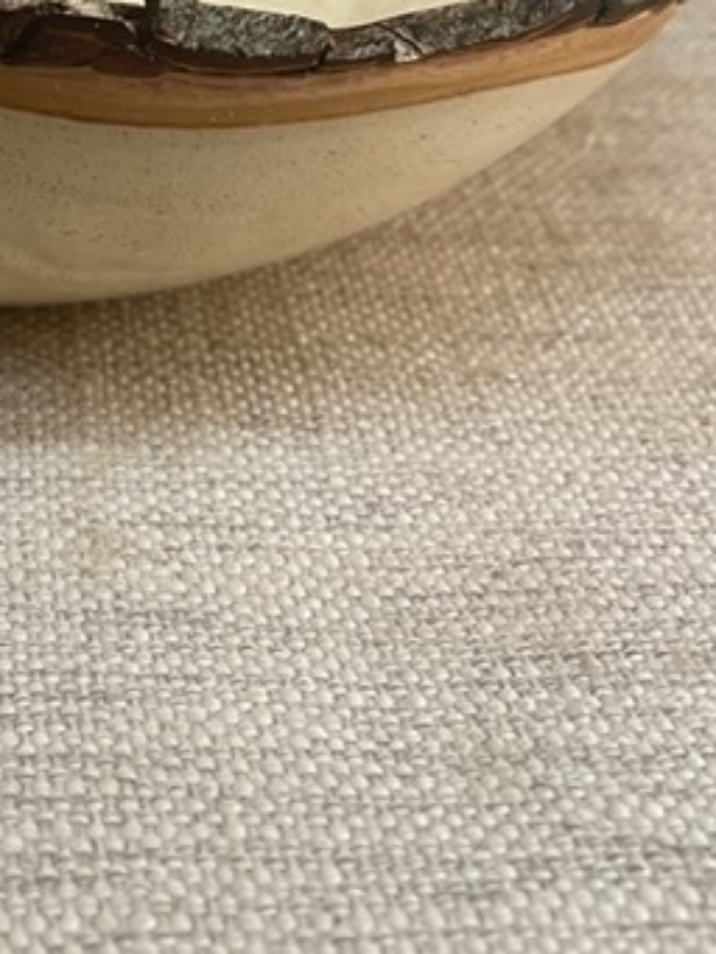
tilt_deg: -12.0
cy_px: -383
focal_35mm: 78
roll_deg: +0.5
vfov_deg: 21.8
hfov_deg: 18.3
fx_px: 2150
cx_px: -31
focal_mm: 4.2
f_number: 1.6
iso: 64
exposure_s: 1/50
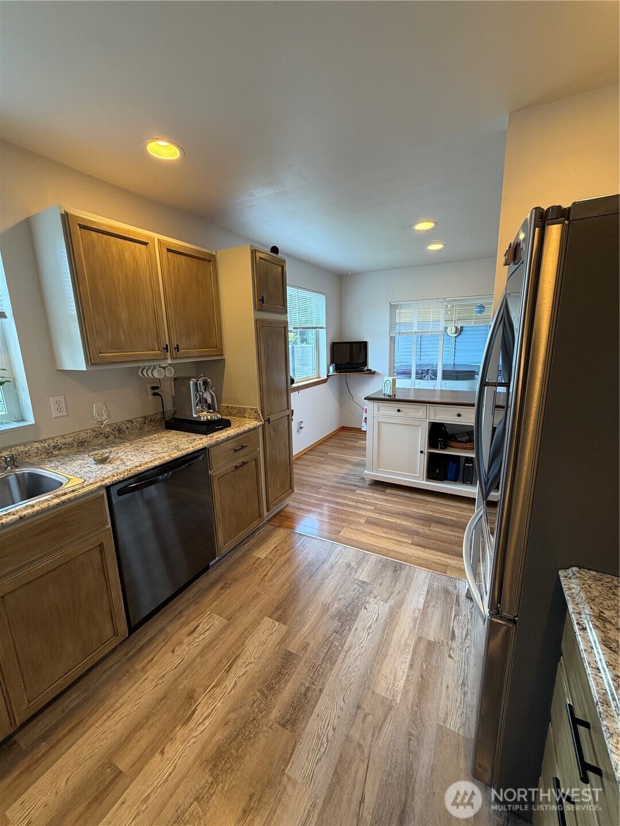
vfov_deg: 102.1
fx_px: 334
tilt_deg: -12.8
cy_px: 413
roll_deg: +1.2
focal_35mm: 14
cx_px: 310
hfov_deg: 85.7
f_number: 2.2
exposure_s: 1/60
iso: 200
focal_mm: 2.22
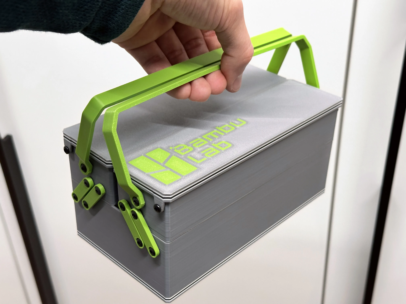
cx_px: 203
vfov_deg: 30.3
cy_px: 152
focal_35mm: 48
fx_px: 563
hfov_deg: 39.7
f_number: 1.78
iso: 160
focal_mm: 6.86
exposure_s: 1/50
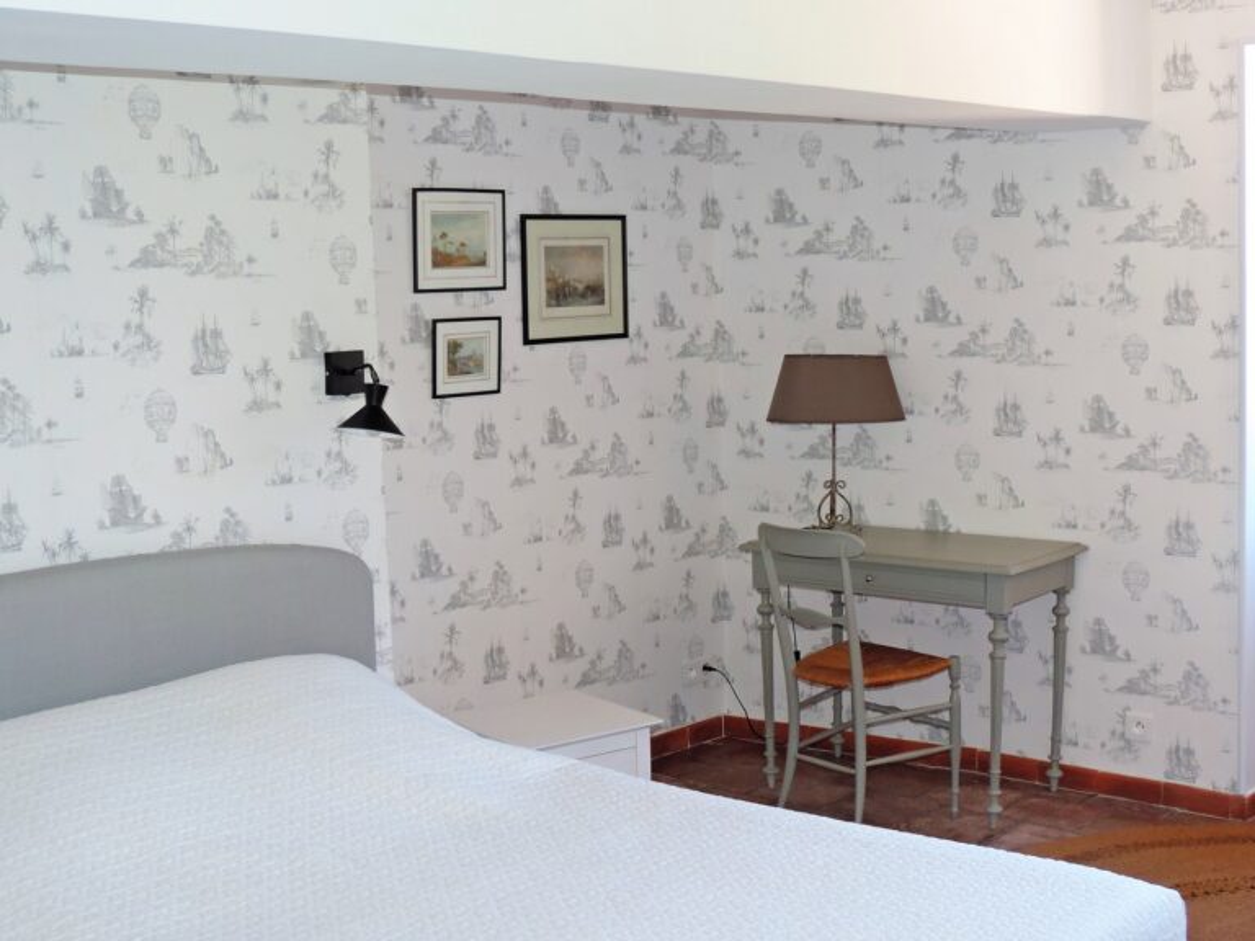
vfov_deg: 29.1
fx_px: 1813
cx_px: 628
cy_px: 470
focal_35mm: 50
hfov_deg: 38.2
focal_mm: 8.9
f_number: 3.6
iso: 200
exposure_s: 1/30
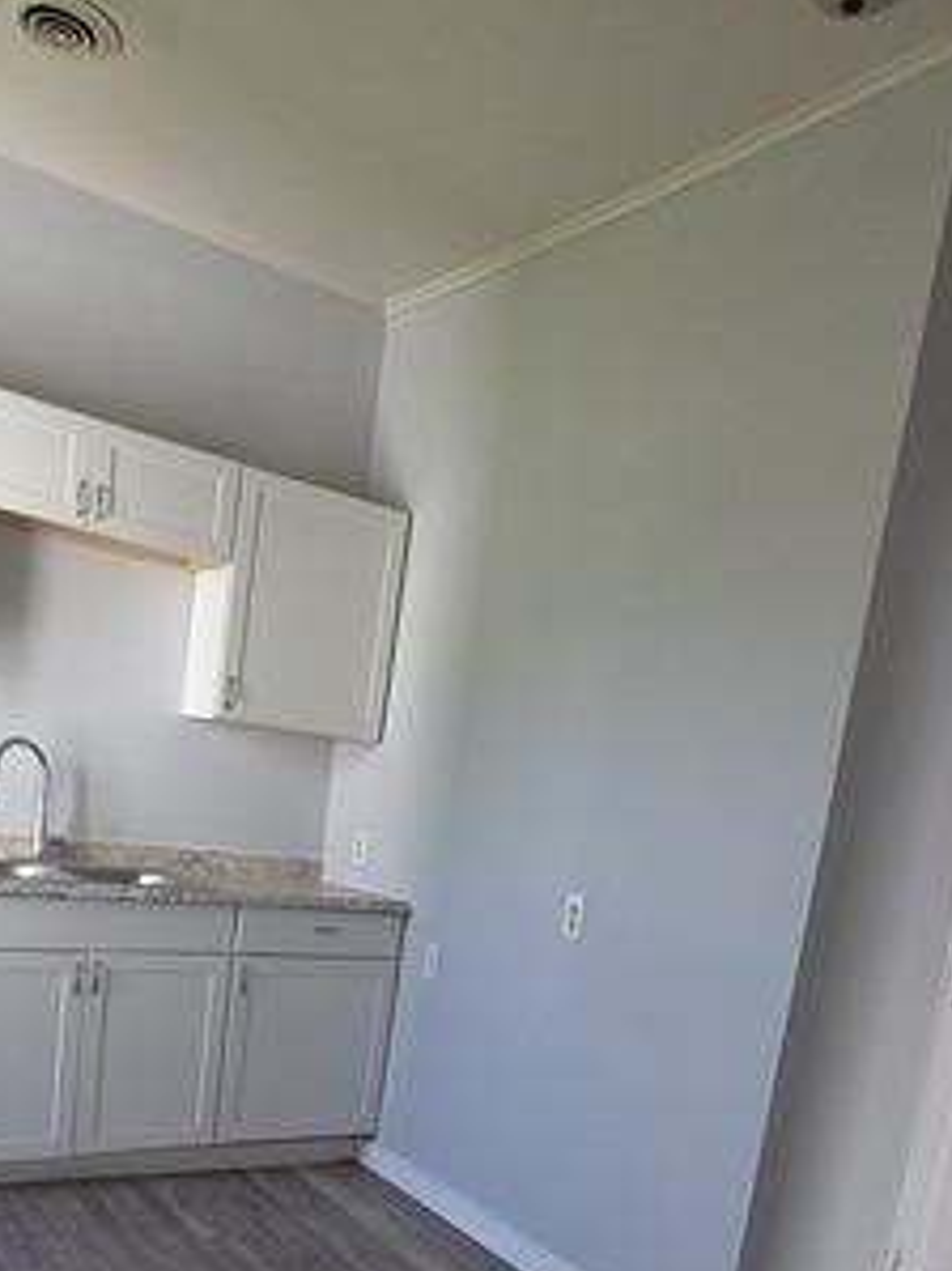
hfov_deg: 48.1
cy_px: 1035
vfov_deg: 56.7
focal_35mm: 29
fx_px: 1064
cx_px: 425
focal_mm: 2.2
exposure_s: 1/120
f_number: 2.2
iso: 80
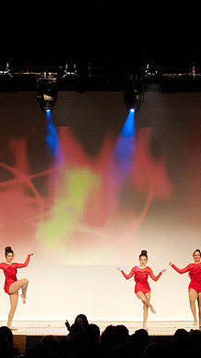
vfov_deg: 19.3
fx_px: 1053
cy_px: 179
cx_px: 67
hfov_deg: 10.9
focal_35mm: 111
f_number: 4
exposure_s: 1/200
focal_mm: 70
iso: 3200
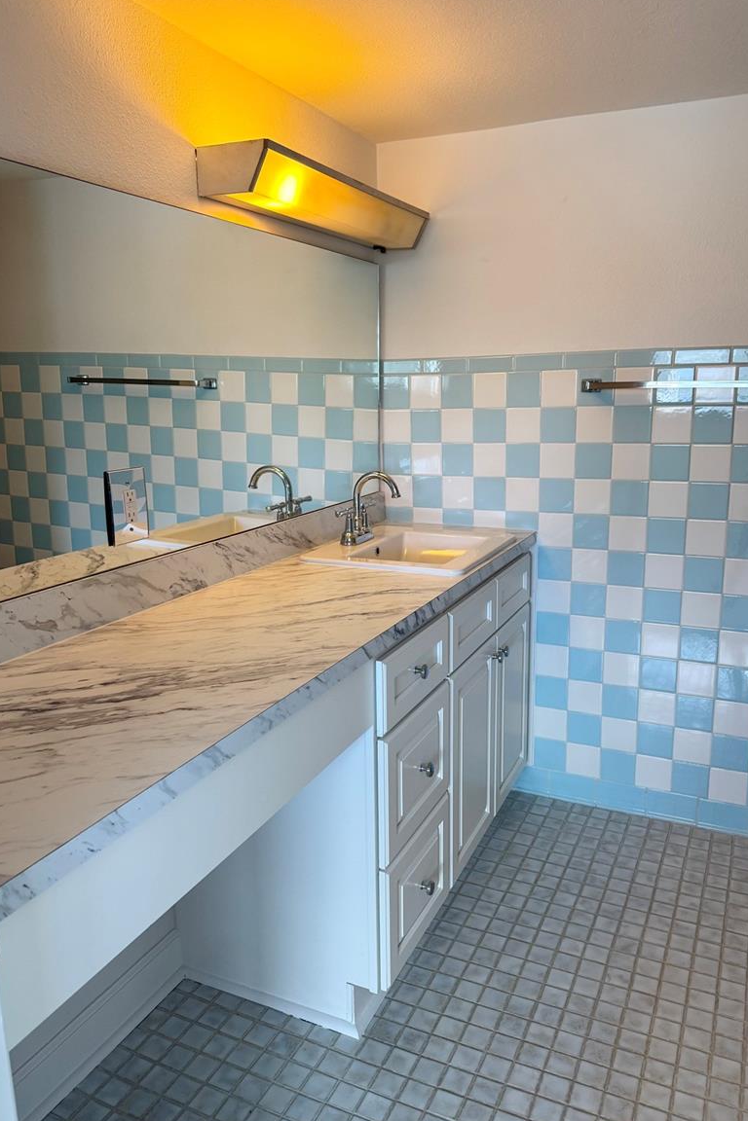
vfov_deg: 69.4
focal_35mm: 26
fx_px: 810
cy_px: 561
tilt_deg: -11.9
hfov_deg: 49.5
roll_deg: +0.1
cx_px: 386
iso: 160
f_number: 1.78
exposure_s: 1/120
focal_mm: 6.76
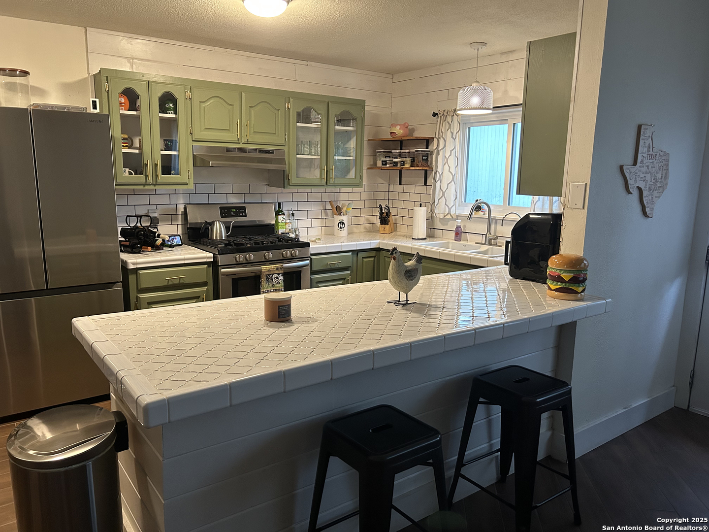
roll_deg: -0.4
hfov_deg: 67.3
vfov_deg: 53.1
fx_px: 533
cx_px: 354
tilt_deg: -10.7
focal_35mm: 26
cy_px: 266
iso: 320
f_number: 1.5
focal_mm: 5.7
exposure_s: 1/60
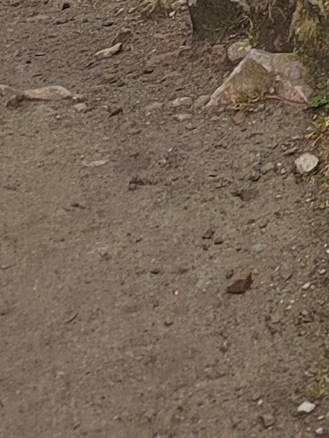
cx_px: 719
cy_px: -581
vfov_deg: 12.3
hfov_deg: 10.2
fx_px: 1660
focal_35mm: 131
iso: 300
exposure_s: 1/1061
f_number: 1.9
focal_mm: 5.52
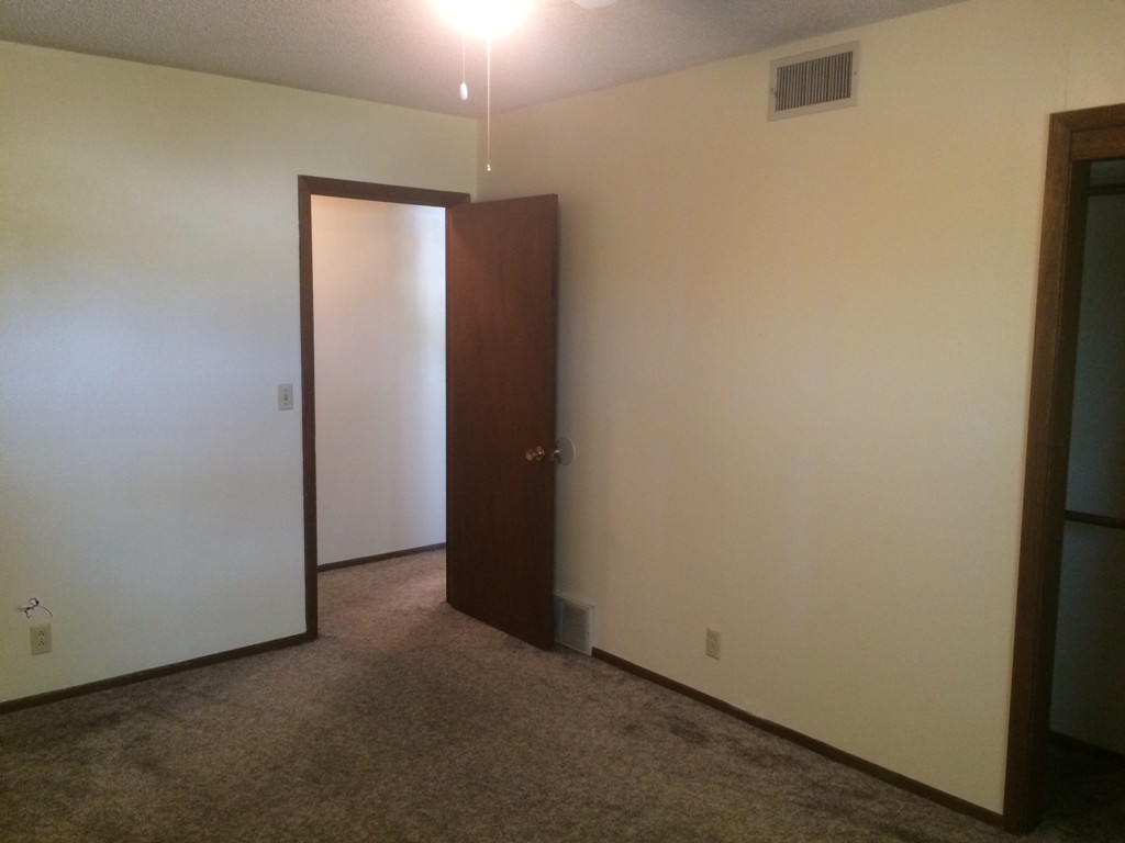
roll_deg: -0.2
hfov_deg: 61.7
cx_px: 562
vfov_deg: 48.2
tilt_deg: -7.9
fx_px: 942
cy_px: 422
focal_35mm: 29
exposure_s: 1/24
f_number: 2.2
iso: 320
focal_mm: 4.15
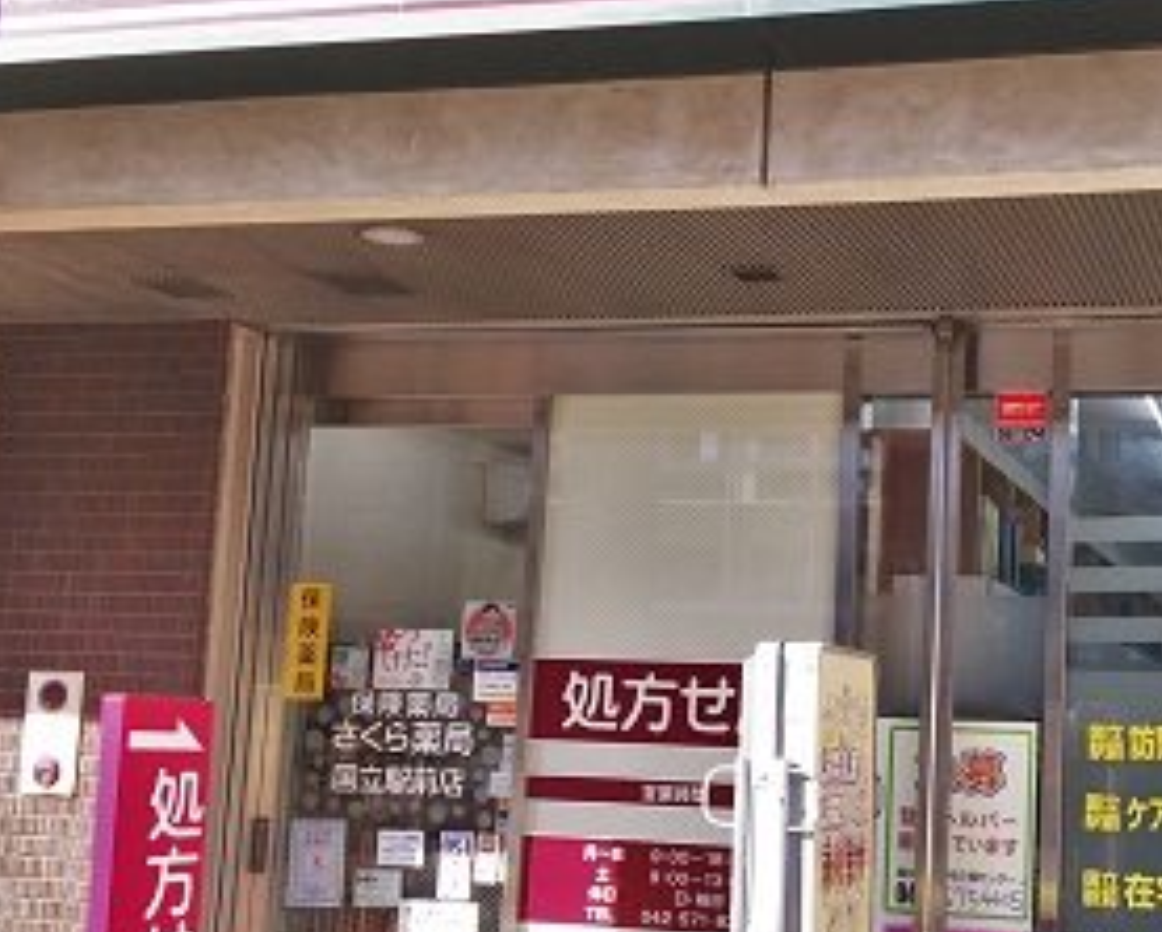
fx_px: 1686
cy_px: 546
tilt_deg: +5.5
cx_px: 919
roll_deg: -2.3
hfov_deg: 36.8
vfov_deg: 30.8
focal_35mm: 49
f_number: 2.2
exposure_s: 1/450
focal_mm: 4.15
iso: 25
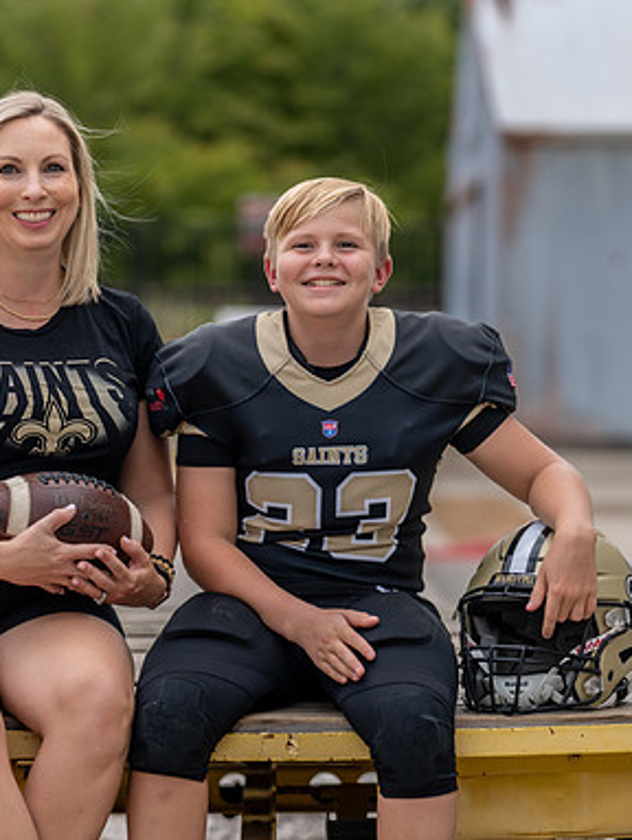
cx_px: 206
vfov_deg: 12.3
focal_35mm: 160
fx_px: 3888
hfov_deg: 9.3
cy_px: 418
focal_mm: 110
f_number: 2.8
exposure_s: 1/320
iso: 250
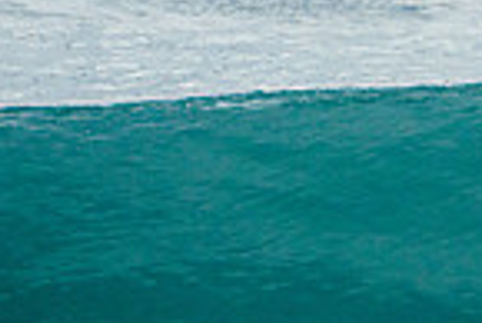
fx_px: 29404
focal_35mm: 2194
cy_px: 199
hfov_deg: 0.9
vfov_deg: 0.6
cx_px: 806
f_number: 8
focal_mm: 400
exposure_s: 1/2000
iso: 500
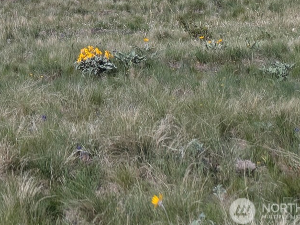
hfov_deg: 14.8
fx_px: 1127
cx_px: -29
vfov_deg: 11.2
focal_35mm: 130
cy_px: -56
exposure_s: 1/1923
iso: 44
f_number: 1.89
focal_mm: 5.43
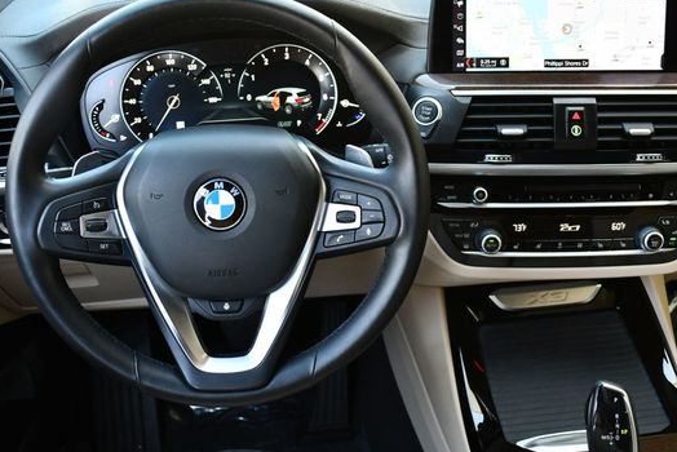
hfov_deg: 44.4
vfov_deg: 30.6
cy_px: 222
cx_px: 389
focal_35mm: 44
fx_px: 828
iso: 800
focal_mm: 18
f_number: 3.5
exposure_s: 1/250
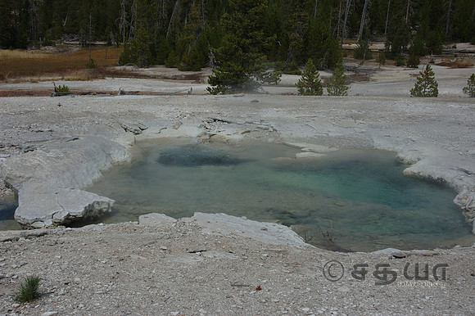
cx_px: 238
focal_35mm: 44
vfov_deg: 30.8
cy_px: 158
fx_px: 574
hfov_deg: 45.0
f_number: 8
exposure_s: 1/250
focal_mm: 29
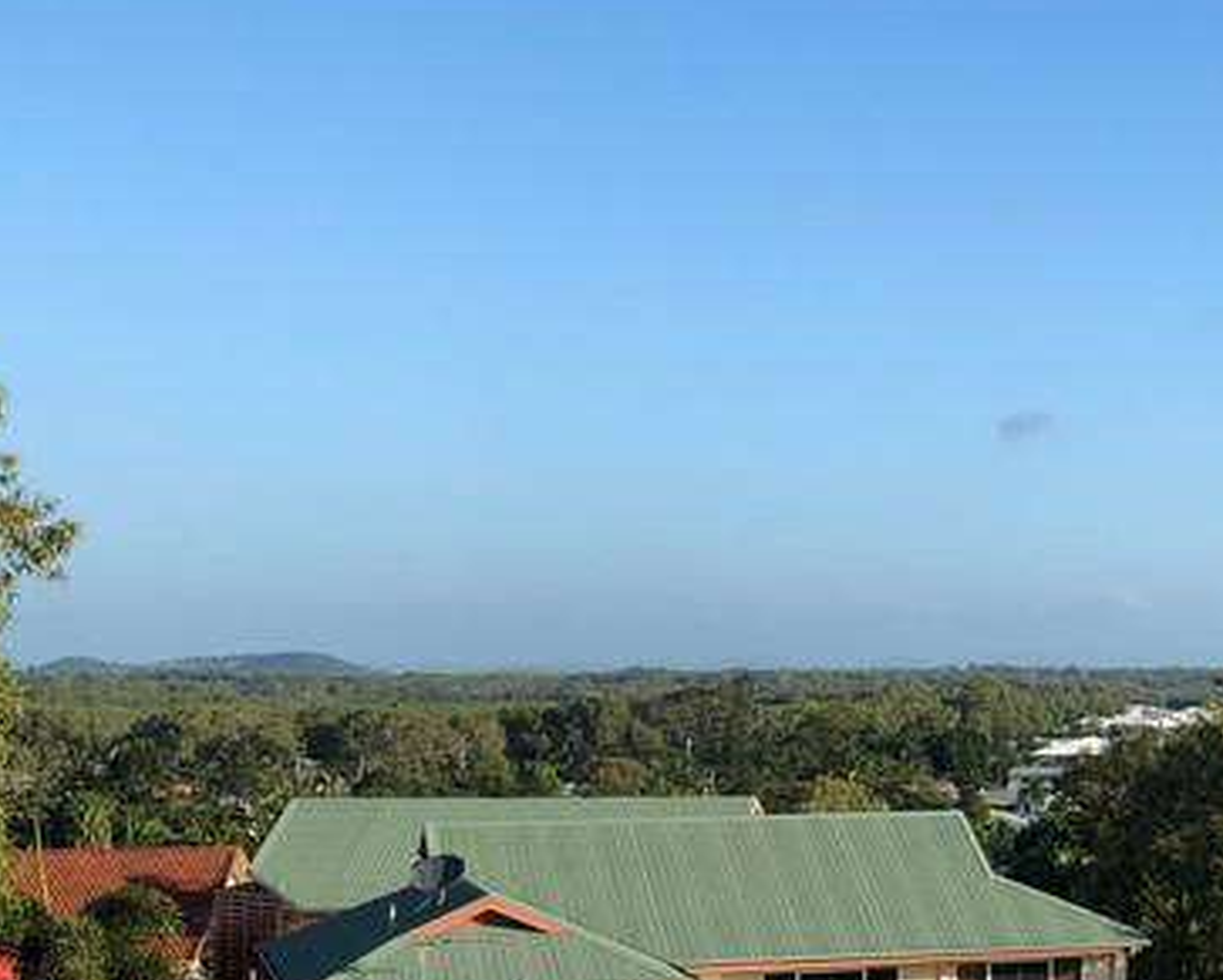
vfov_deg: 19.9
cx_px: 1637
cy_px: 657
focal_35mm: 77
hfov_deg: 22.0
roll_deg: +0.4
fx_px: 2789
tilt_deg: +1.4
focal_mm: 3.99
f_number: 1.8
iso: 20
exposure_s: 1/1499
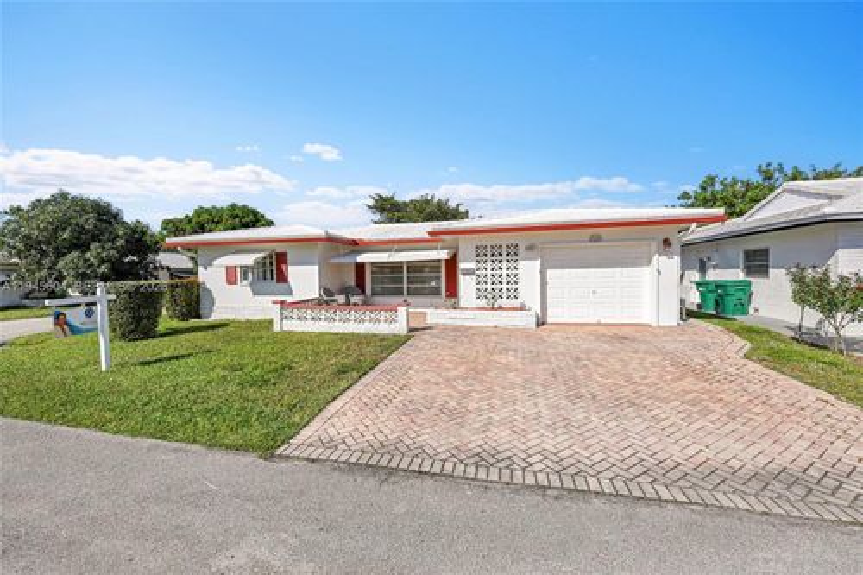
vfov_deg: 81.2
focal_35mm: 14
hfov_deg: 104.3
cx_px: 432
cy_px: 288
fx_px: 335
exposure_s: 1/100
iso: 40
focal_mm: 14
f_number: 9
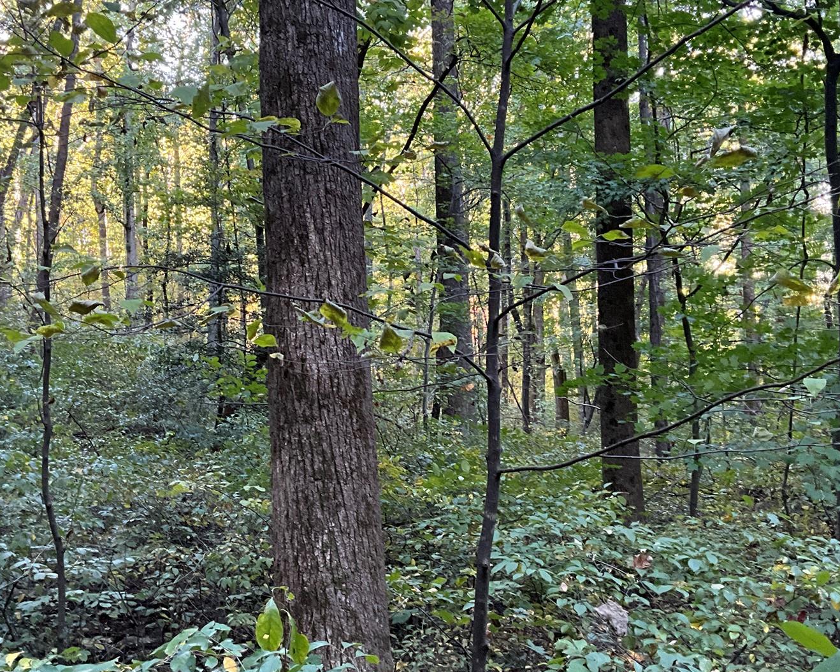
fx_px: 1094
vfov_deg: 34.1
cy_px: 316
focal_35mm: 44
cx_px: 372
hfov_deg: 42.0
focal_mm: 3
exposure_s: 1/60
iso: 200
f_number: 1.8
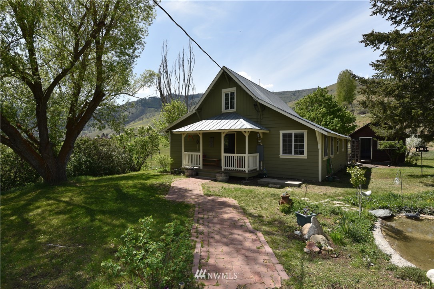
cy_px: 144
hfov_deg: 90.0
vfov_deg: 67.4
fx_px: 217
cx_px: 217
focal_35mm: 18
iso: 100
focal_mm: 18
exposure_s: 1/200
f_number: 9
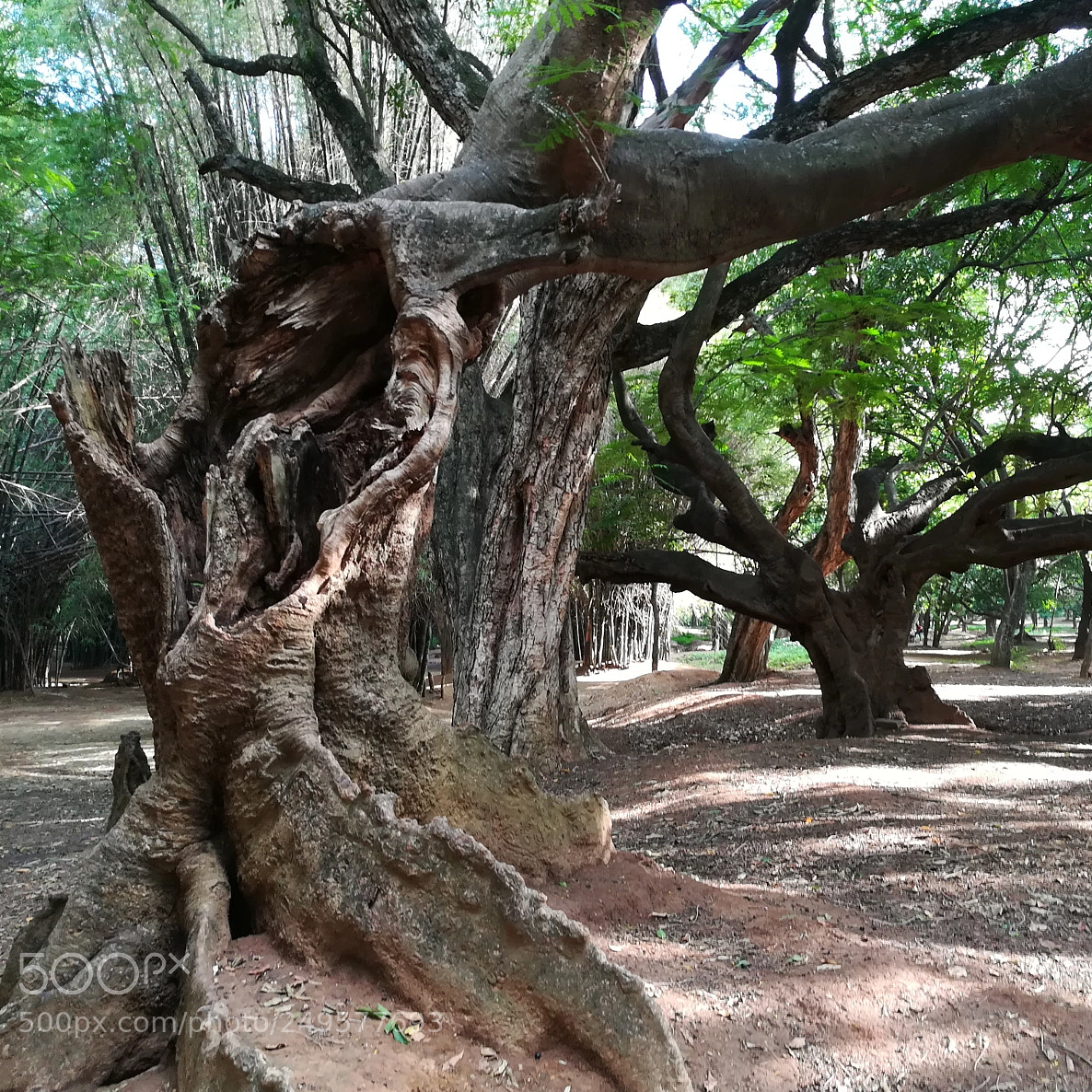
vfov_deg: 52.5
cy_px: 542
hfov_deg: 51.8
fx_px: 1106
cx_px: 698
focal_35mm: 31
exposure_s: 1/30
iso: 100
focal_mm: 3.83
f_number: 2.2
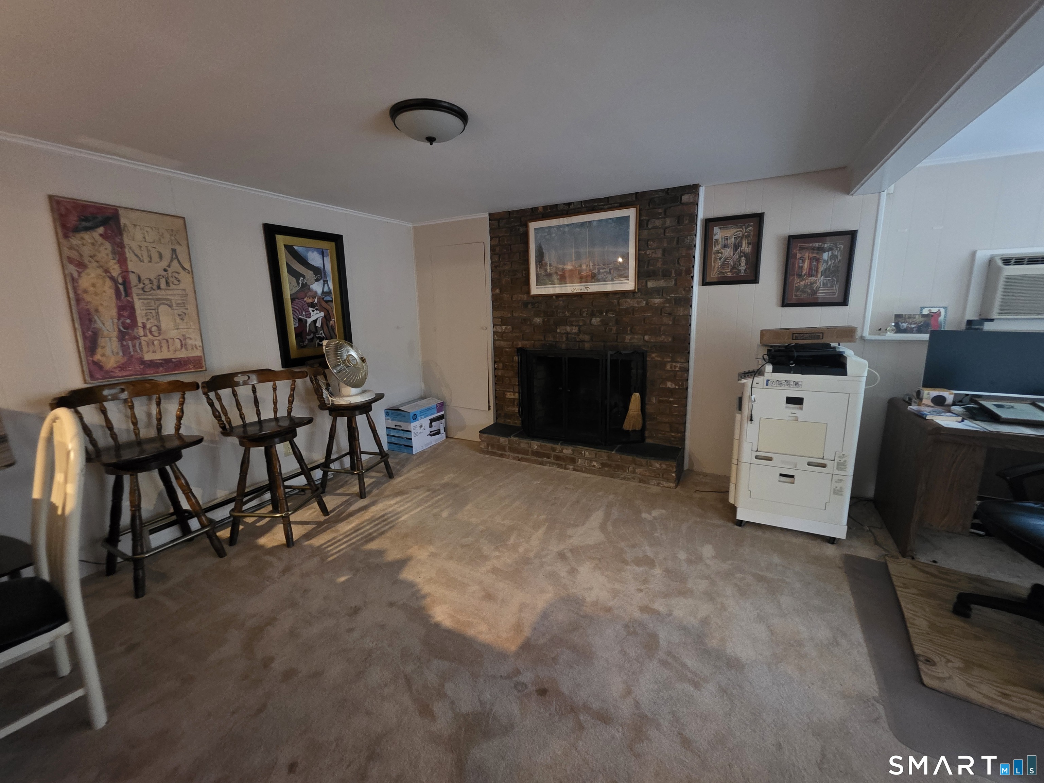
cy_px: 392
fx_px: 392
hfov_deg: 106.2
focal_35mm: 13
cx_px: 522
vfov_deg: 89.9
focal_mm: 2.2
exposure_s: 1/30
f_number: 1.9
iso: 1000
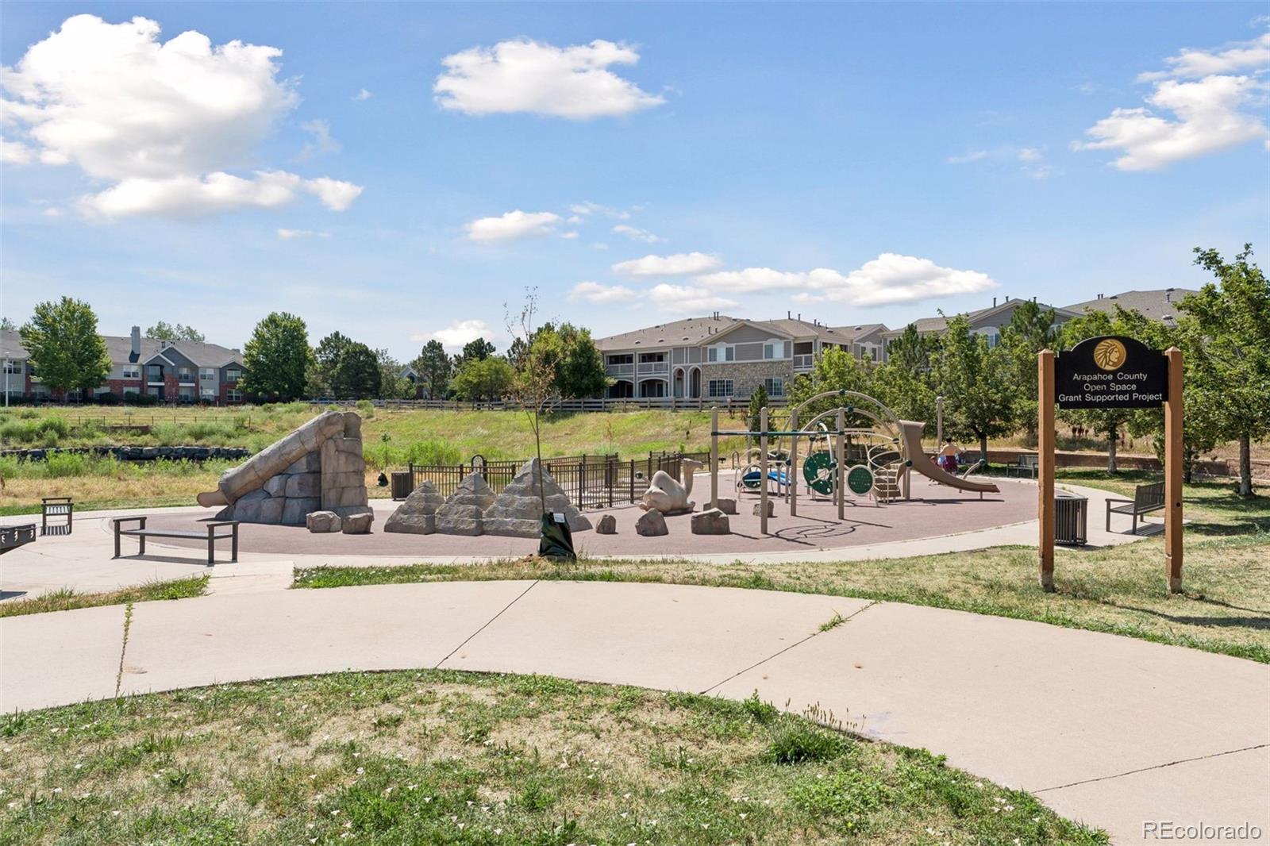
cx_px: 635
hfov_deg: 71.5
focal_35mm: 25
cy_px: 423
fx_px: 882
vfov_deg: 51.3
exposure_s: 1/1600
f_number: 8
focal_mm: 25
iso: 400
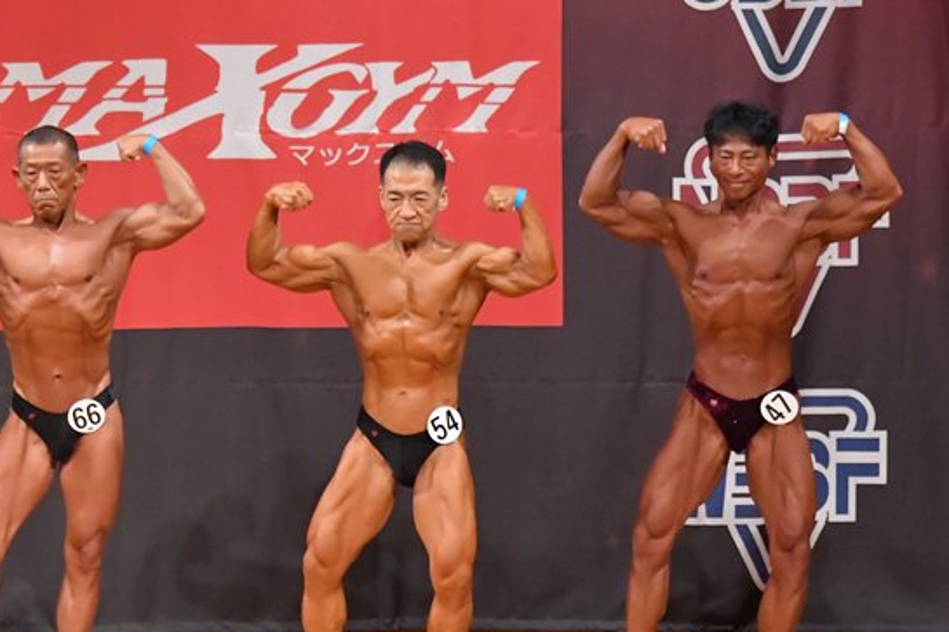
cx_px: 372
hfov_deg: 6.4
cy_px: 399
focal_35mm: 320
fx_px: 8433
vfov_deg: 4.3
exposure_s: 1/400
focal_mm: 150
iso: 10000
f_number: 5.6
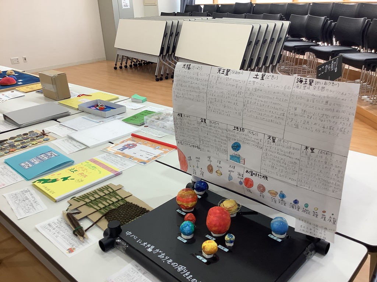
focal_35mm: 31
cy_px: 141
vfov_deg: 45.4
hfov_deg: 58.4
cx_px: 188
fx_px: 338
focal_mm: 3.3
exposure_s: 1/60
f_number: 2.4
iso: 64
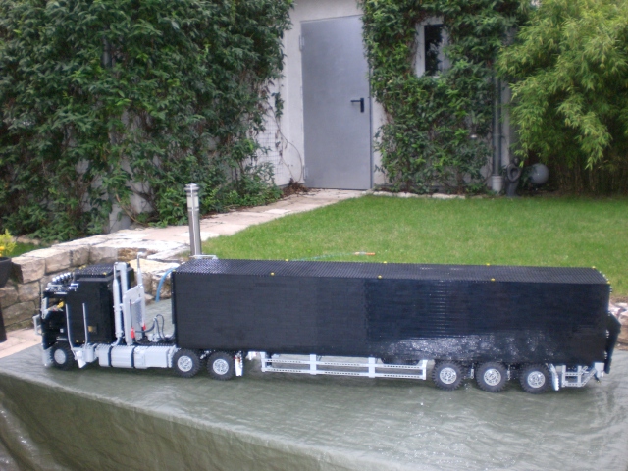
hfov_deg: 49.0
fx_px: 689
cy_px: 236
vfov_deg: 37.7
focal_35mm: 38
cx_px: 314
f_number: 3.1
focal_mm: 6.3
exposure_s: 1/60
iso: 200
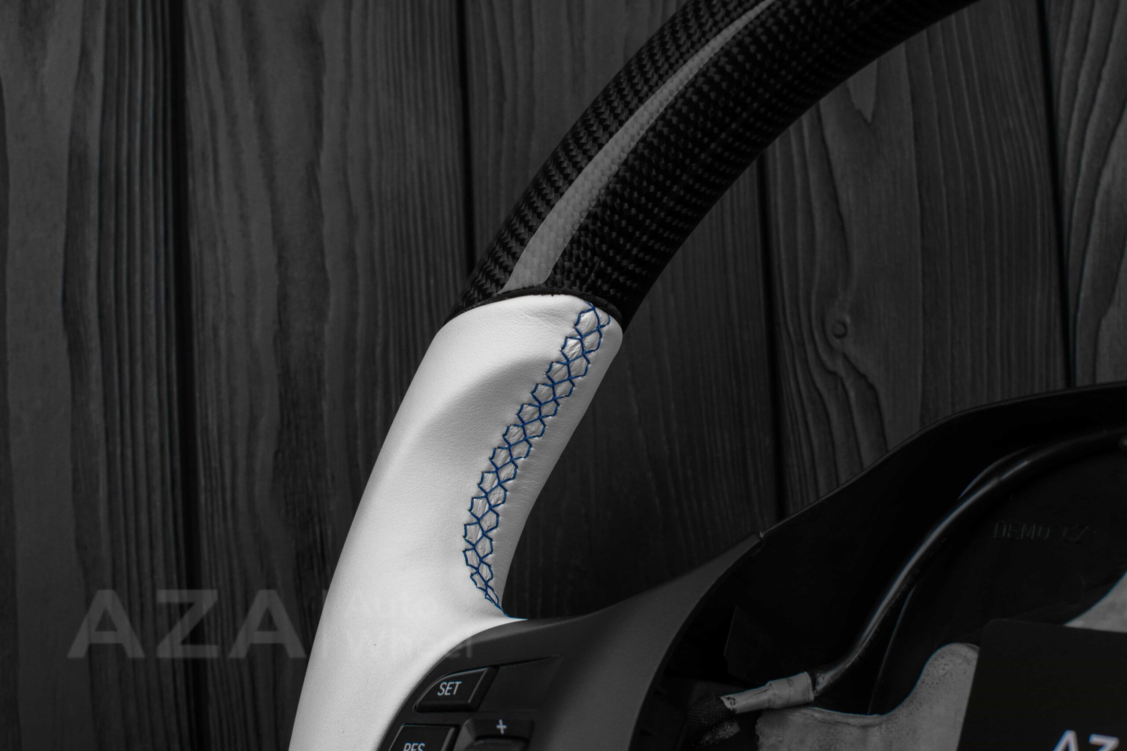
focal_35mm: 52
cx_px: 564
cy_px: 376
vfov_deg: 25.8
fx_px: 1644
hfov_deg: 37.8
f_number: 6.3
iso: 500
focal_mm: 35
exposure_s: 1/125
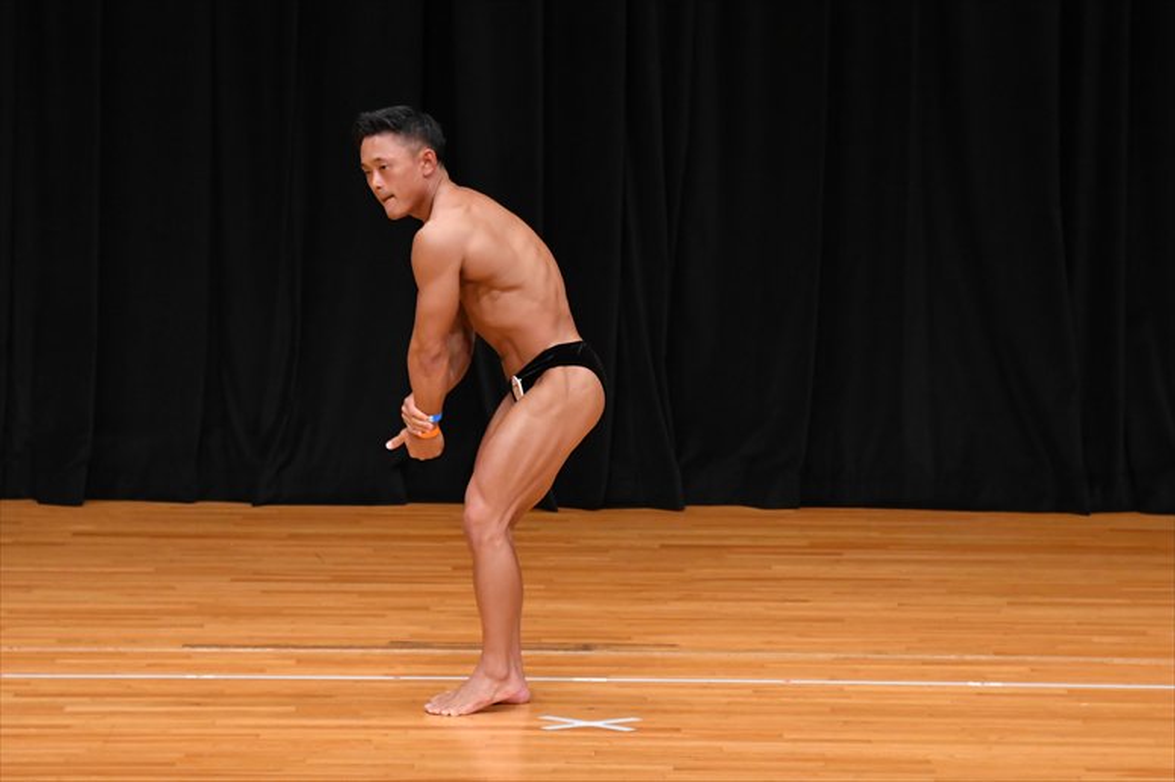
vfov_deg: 4.8
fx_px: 9298
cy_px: 391
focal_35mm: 285
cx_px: 588
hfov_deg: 7.2
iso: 3200
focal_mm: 190
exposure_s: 1/400
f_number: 5.6
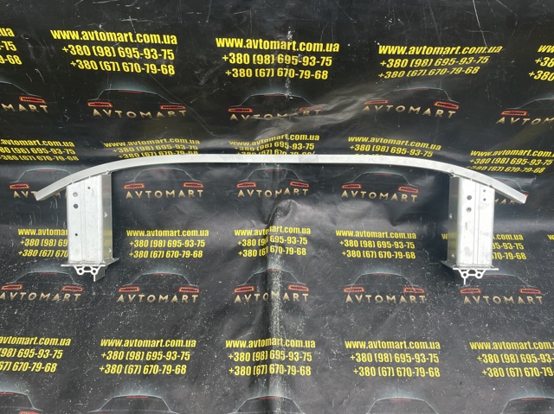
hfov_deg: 67.3
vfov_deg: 53.0
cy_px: 207
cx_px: 277
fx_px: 416
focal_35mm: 26
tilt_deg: -47.7
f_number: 1.6
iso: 32
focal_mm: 4.2
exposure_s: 1/133
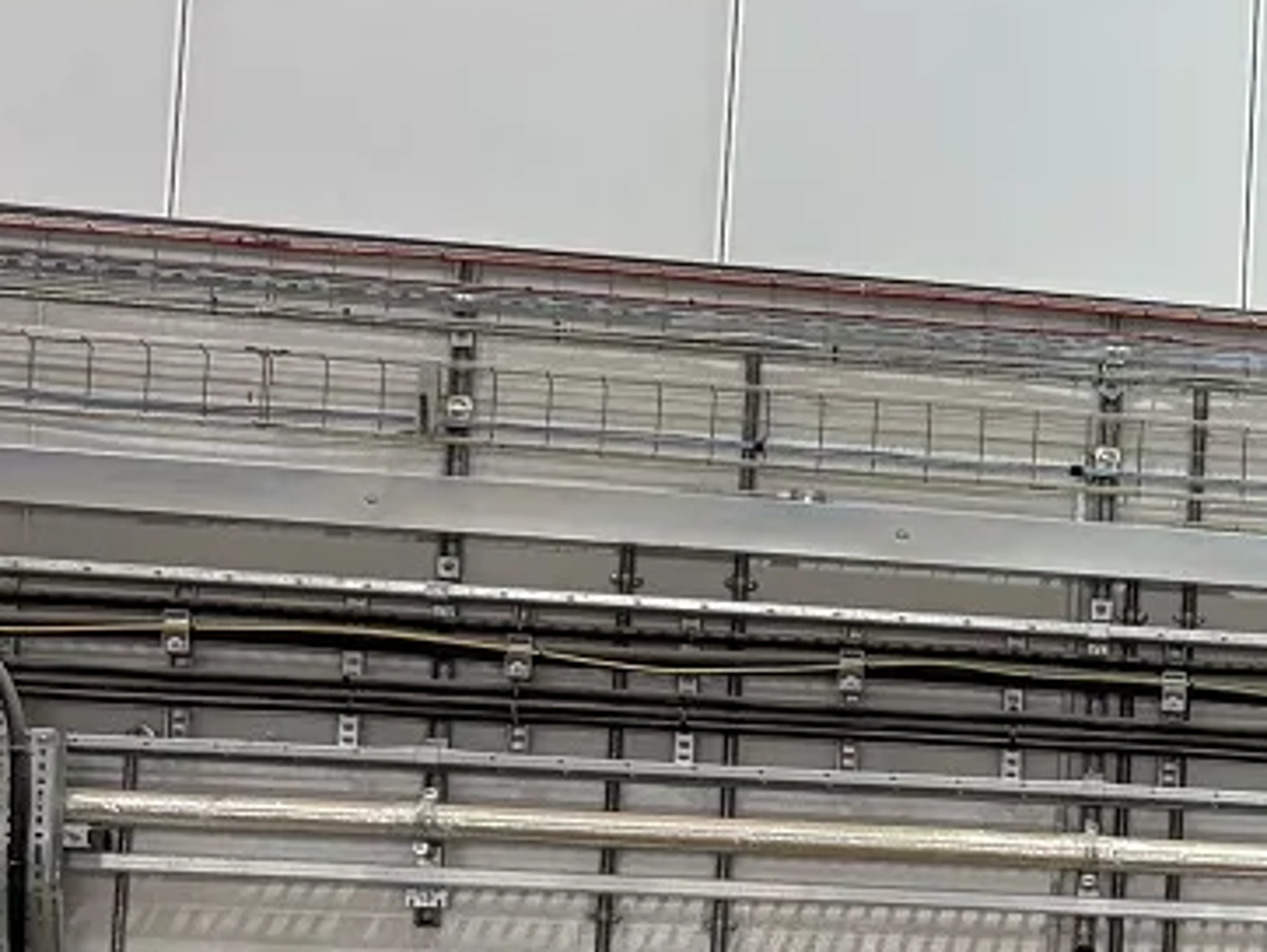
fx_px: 4505
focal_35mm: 123
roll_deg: -0.6
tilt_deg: +6.3
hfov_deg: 14.1
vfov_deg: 12.0
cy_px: 861
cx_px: 2292
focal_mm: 5.96
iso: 125
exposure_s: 1/122
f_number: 1.6
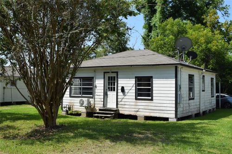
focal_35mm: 42
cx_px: 116
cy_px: 77
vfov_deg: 31.9
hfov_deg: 46.4
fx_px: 271
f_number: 10
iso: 200
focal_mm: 28
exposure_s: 1/400
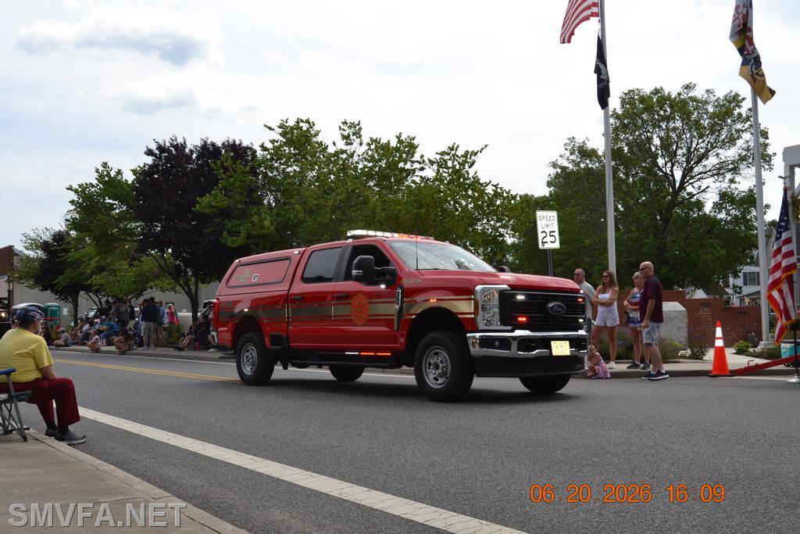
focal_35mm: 36
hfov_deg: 53.1
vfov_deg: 36.9
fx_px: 800
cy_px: 267
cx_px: 400
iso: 100
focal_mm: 24
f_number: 9
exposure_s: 1/200
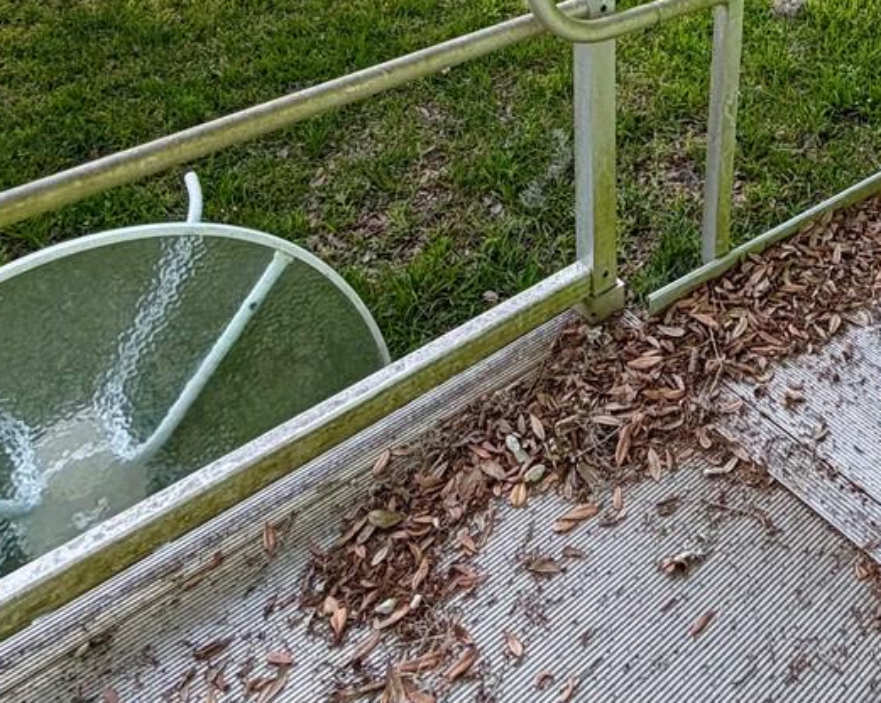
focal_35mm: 42
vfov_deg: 28.5
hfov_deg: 40.6
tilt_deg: -12.6
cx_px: 788
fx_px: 1094
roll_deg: -1.2
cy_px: -235
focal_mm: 2.22
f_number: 2.2
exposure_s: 1/342
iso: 50
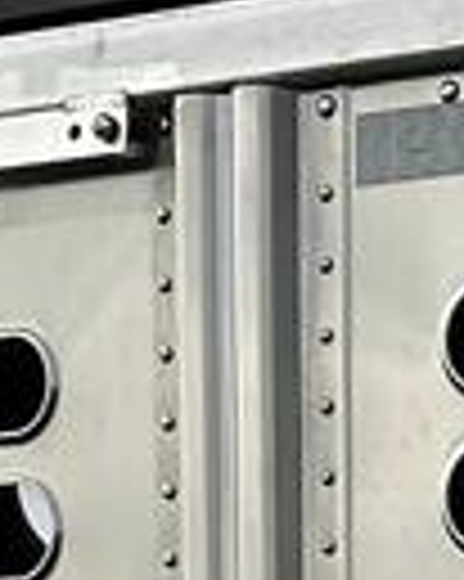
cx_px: 978
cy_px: 1425
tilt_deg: -3.4
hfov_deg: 6.4
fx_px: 3987
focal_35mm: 232
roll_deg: -0.6
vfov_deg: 7.7
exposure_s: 1/4348
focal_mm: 6.86
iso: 80
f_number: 1.78
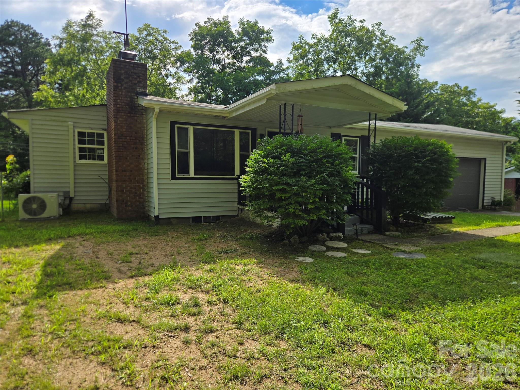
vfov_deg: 58.9
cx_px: 260
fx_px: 346
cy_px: 195
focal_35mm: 23
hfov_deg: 73.9
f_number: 1.8
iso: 25
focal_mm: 5.4
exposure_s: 1/3126
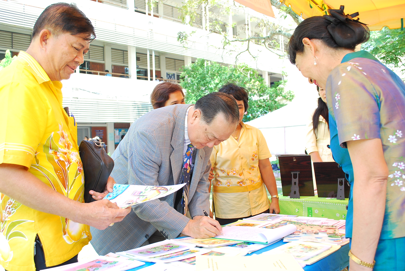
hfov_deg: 57.2
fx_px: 372
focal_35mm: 33
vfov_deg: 40.1
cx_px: 202
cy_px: 136
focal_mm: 22
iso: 400
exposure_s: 1/160
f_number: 5.6
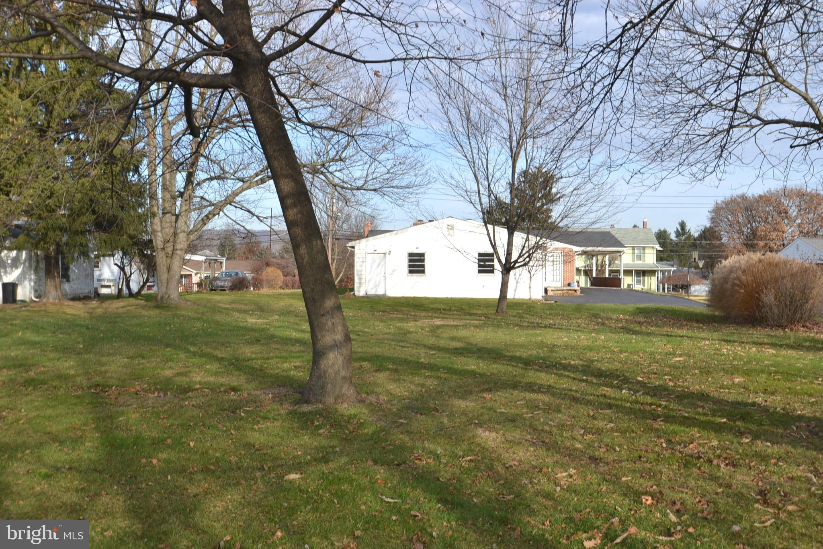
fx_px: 823
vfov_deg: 36.9
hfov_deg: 53.1
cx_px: 412
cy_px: 274
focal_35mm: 36
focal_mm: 24
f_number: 6.3
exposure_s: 1/160
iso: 100
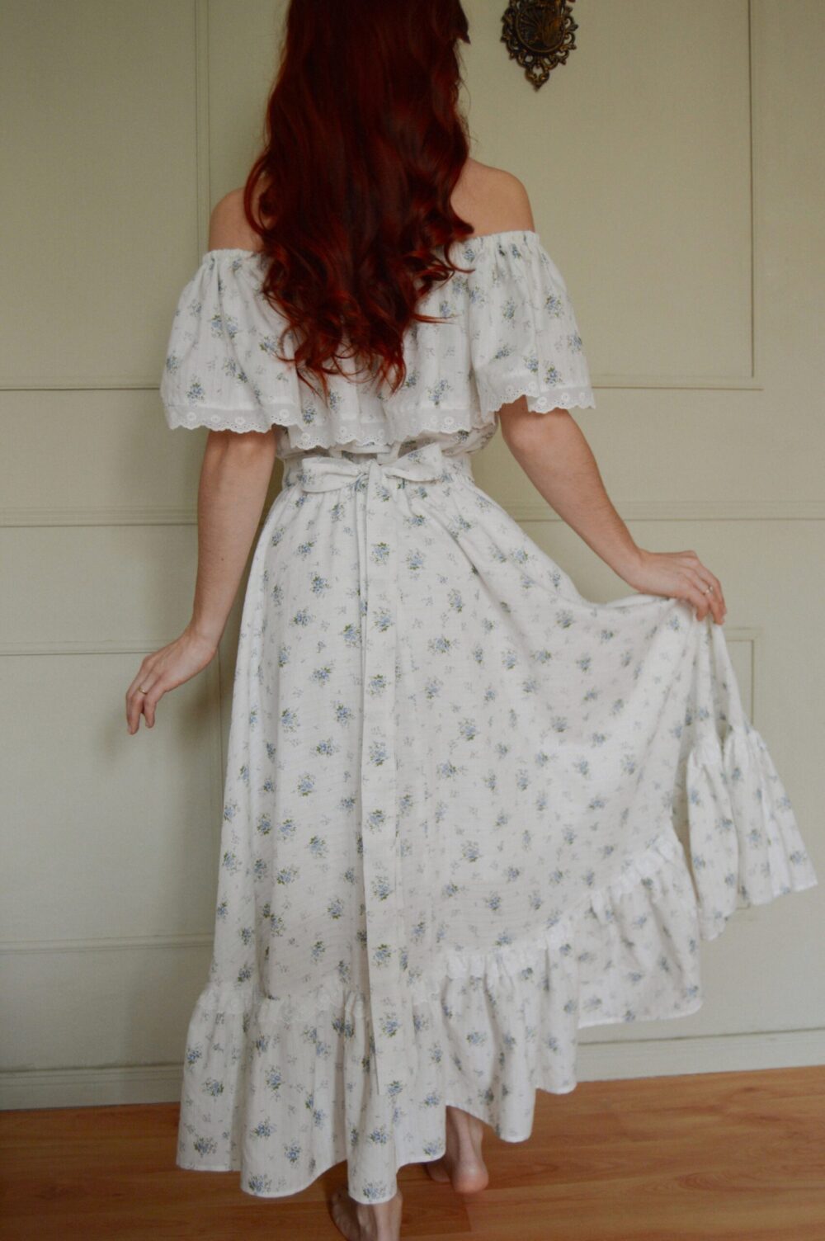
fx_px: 1033
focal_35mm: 30
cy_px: 620
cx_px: 412
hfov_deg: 43.5
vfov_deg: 62.0
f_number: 3.5
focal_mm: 20
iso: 450
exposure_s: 1/60
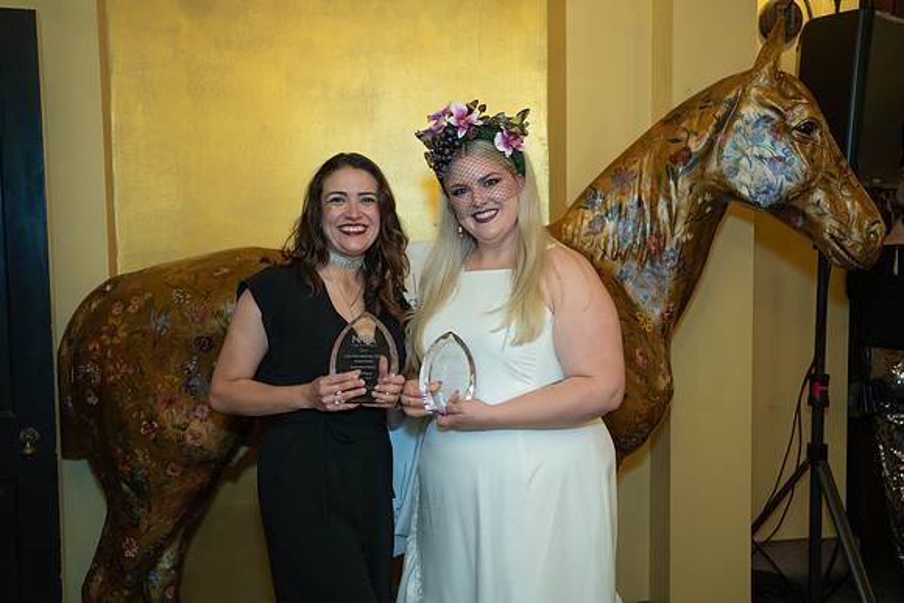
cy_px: 302
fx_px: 879
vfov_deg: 37.9
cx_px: 452
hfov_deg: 54.4
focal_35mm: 35
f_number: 3.2
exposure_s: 1/100
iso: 800
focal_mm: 35
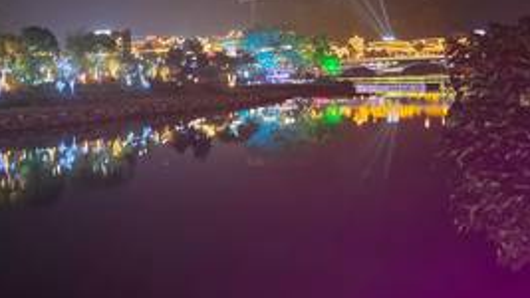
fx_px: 632
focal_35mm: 45
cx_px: 89
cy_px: 60
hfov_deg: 42.9
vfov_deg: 26.0
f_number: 1.7
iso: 1600
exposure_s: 1/26
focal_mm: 6.3
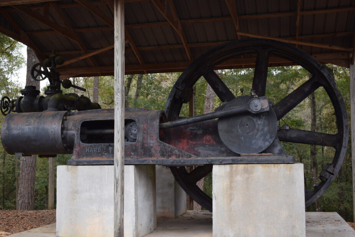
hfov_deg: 39.6
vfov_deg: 27.0
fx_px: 493
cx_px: 159
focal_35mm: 50
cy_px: 130
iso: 110
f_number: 5.6
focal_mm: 30
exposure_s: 1/125
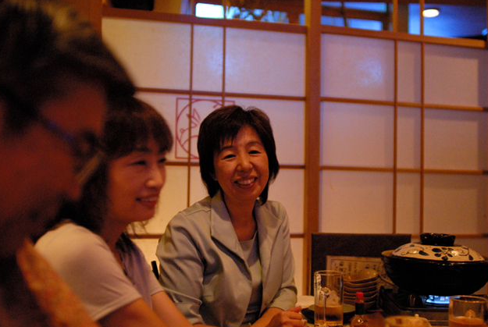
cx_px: 244
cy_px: 163
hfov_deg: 45.4
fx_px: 584
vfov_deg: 31.3
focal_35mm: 43
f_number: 1.4
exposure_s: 1/40
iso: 1600
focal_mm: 28
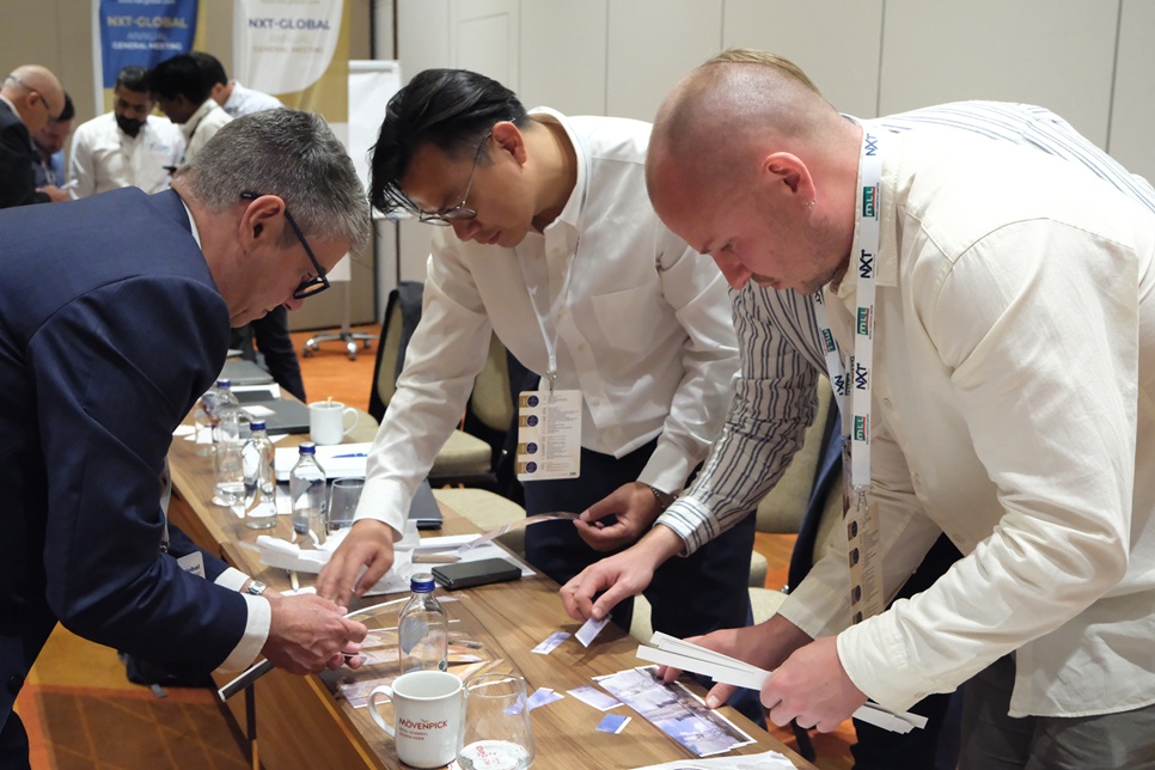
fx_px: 1315
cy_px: 385
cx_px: 578
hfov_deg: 47.4
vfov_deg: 32.6
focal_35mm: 41
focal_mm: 27.5
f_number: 5
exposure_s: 1/125
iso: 8000
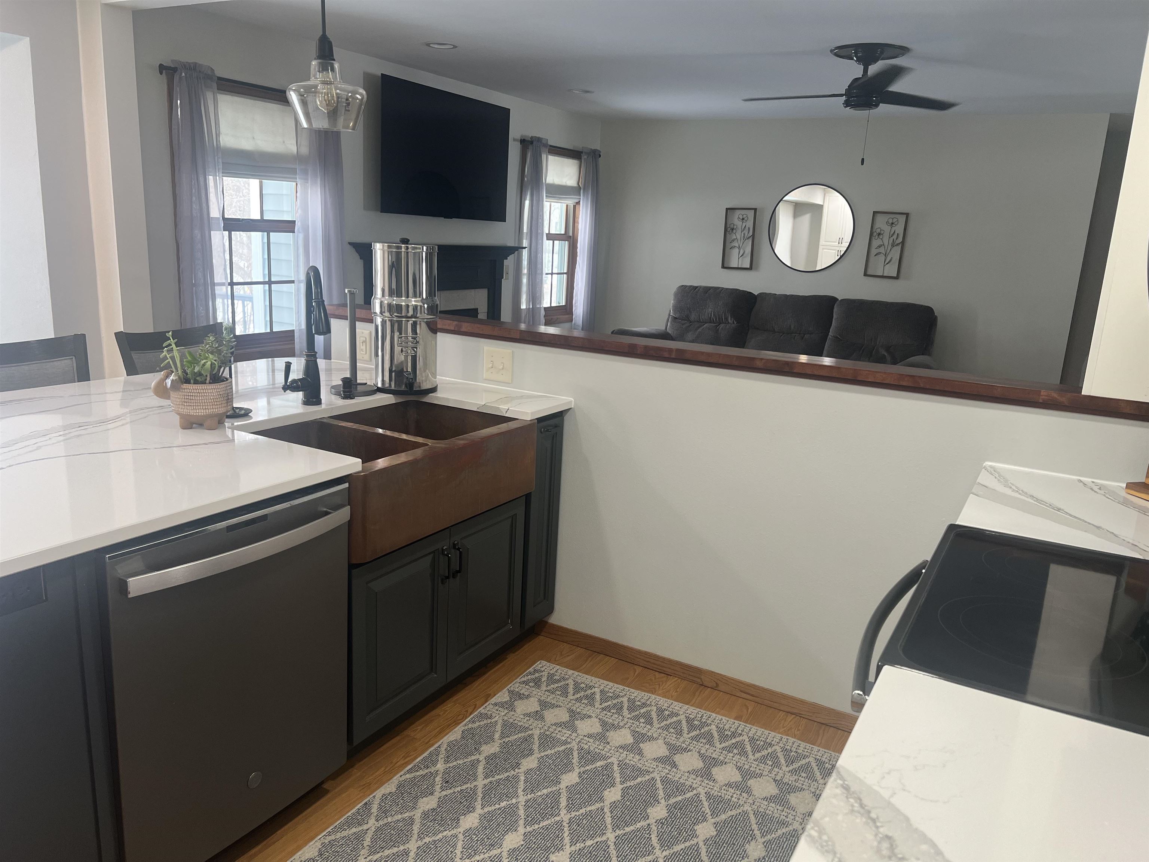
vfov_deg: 53.1
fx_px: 863
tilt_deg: -14.5
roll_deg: -3.1
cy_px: 431
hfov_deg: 67.3
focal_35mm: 26
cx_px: 574
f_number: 1.5
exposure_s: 1/60
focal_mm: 5.7
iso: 80
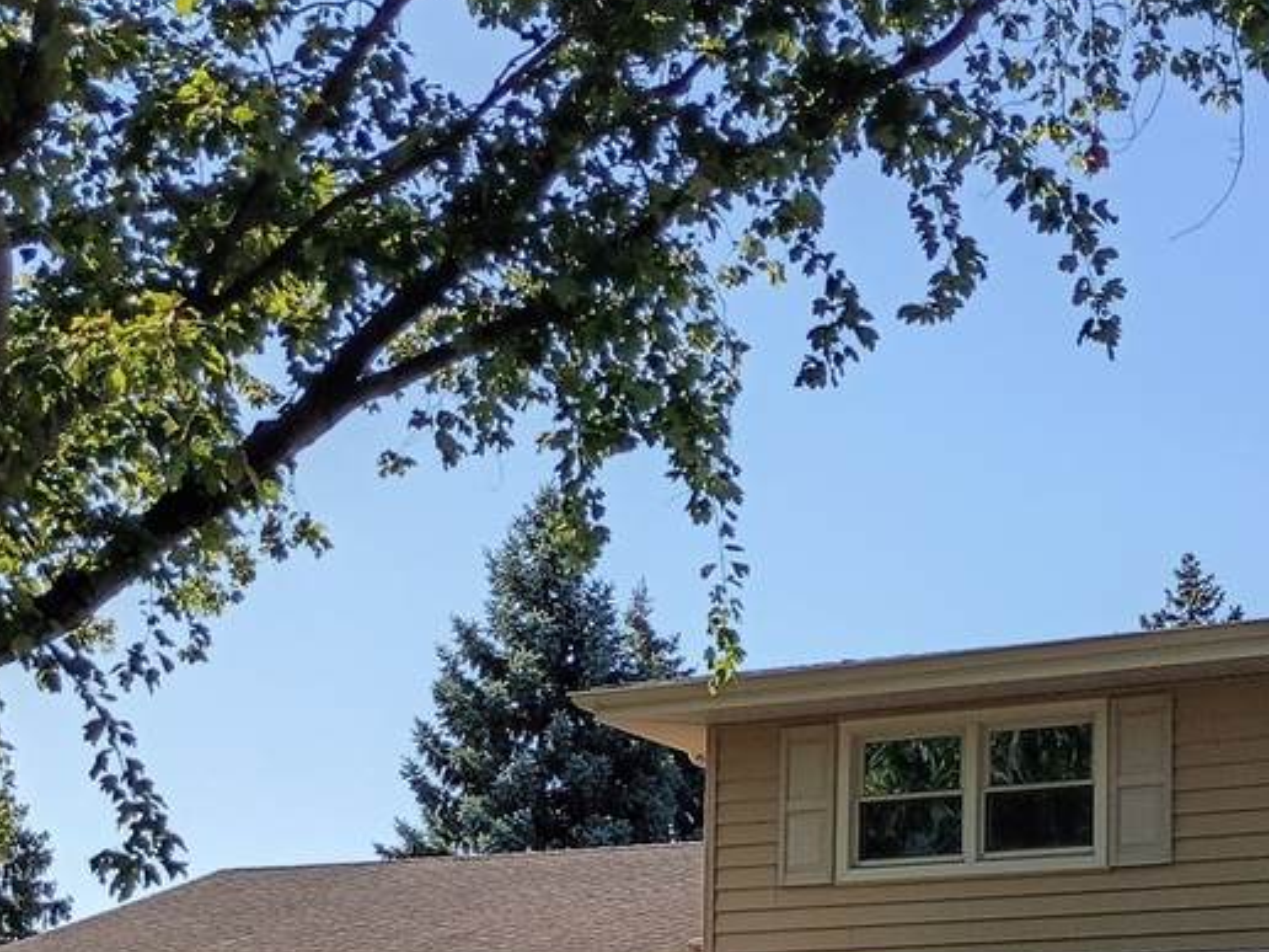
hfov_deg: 26.8
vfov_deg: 19.3
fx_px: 2639
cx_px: 885
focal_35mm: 72
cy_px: 1141
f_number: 1.8
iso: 102
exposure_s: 1/926
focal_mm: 4.27
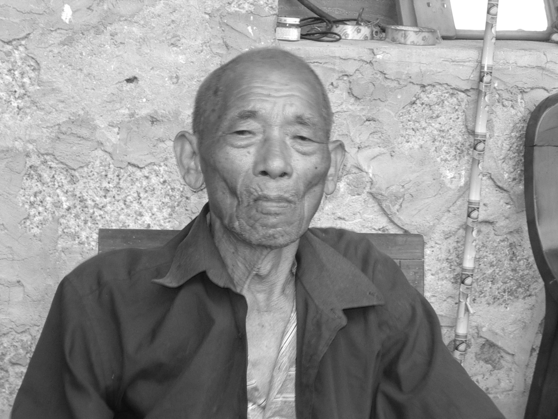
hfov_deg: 22.3
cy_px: 210
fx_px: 1419
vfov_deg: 16.8
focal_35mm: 88
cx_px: 279
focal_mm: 13.3
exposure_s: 1/20
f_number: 4.2
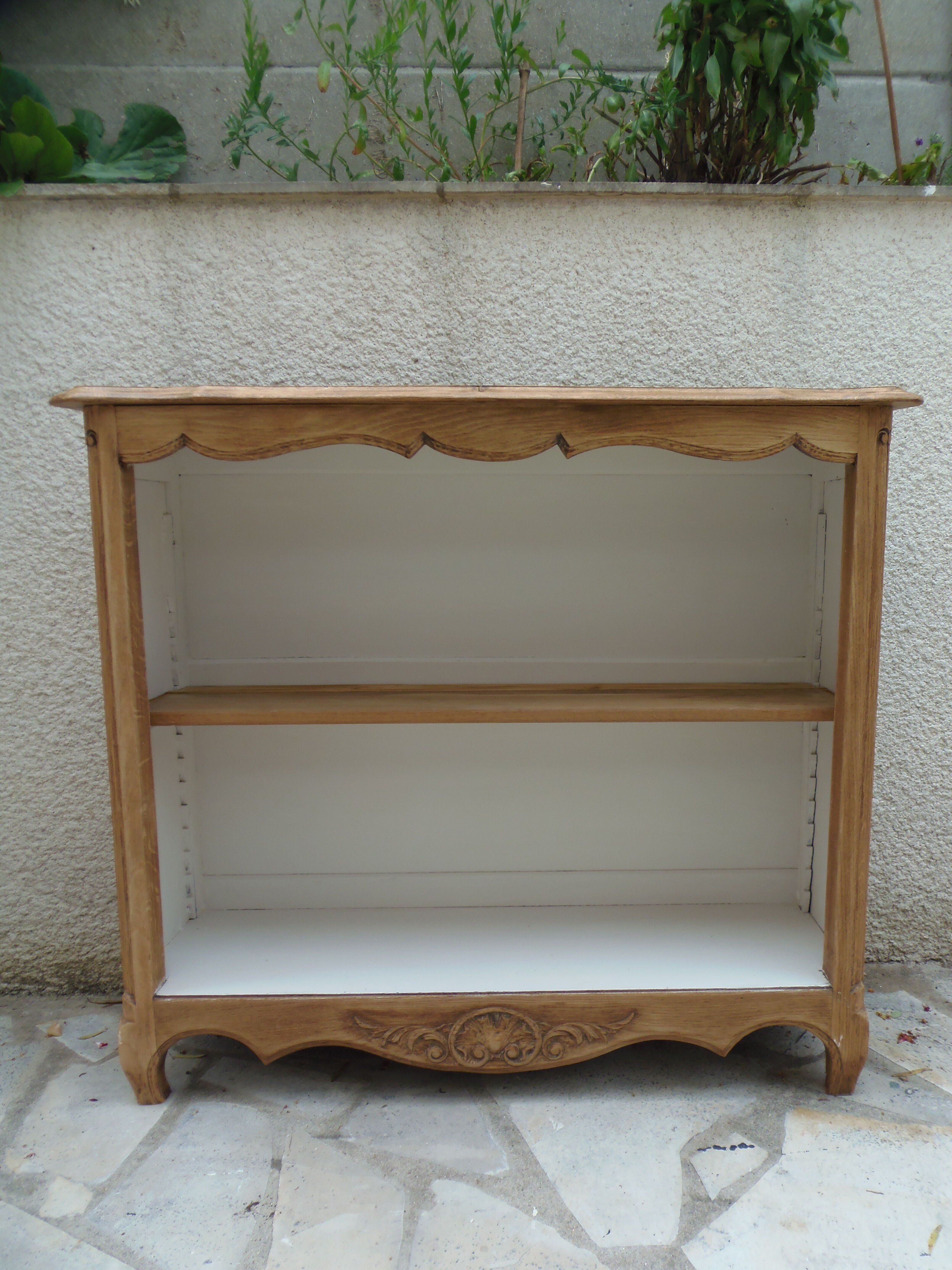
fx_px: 880
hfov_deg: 56.8
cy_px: 635
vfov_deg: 71.6
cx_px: 476
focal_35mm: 24
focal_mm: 4.3
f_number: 2.9
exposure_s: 1/80
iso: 64
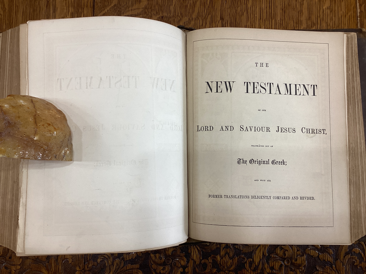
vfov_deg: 45.4
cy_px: 137
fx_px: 328
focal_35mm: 31
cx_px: 183
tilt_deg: -84.2
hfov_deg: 58.4
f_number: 2.4
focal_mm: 3.3
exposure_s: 1/60
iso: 100
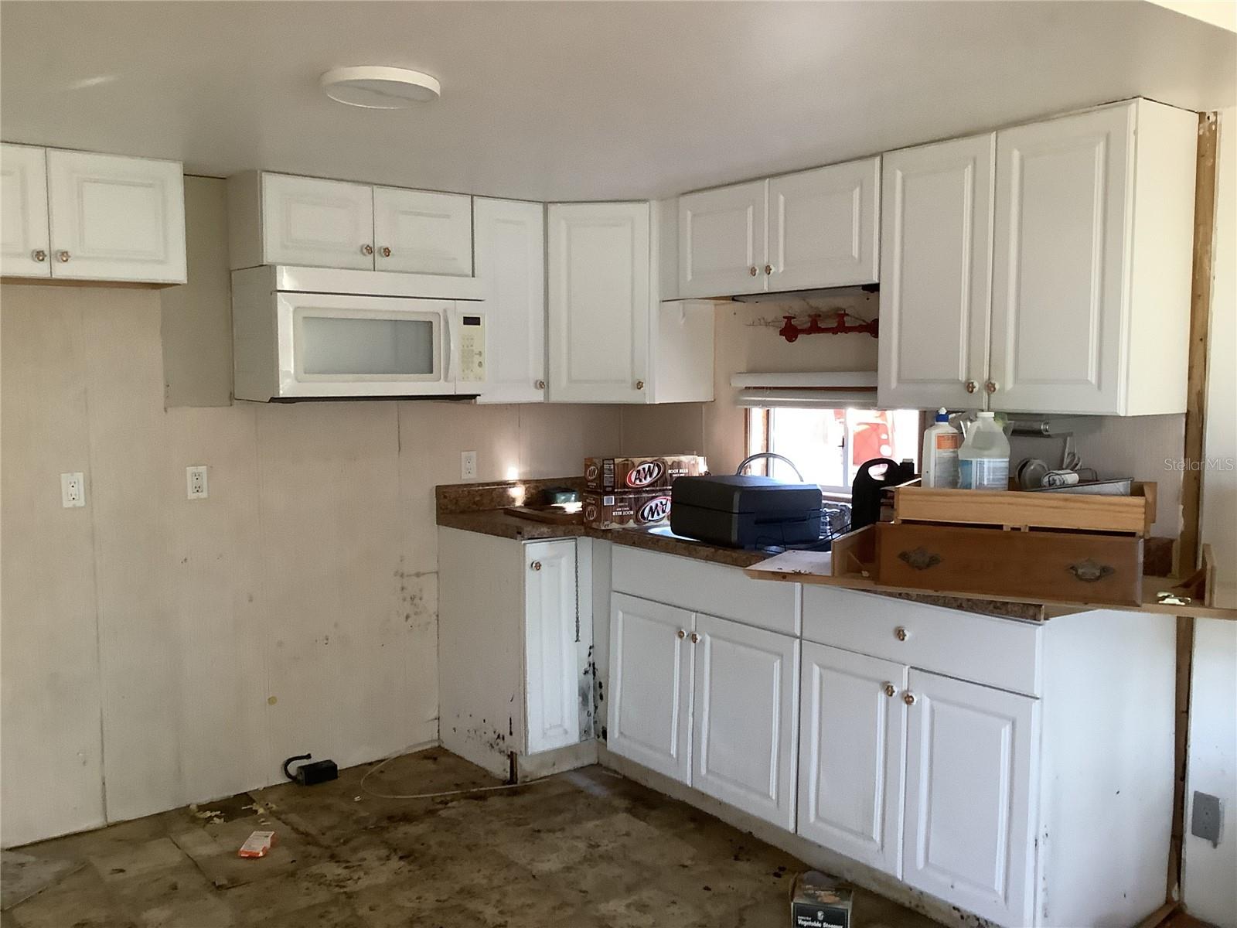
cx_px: 618
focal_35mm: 31
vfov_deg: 45.4
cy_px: 464
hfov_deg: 58.4
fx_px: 1108
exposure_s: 1/50
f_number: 2.4
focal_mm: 3.3
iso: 250
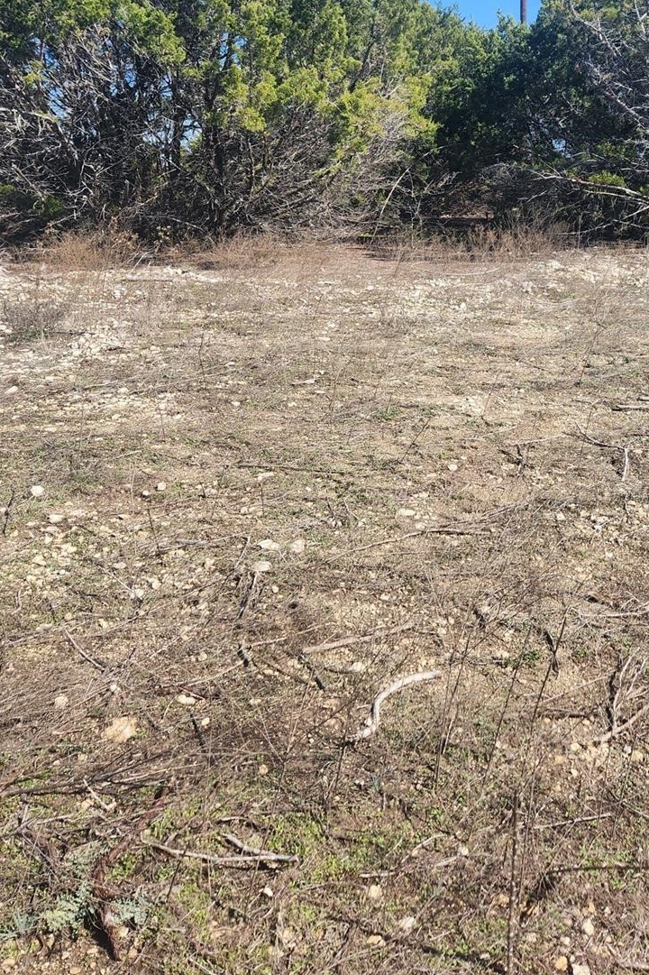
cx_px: 503
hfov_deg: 37.7
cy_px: 331
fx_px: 920
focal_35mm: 34
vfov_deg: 54.8
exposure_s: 1/907
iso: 20
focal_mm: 5.4
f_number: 1.8
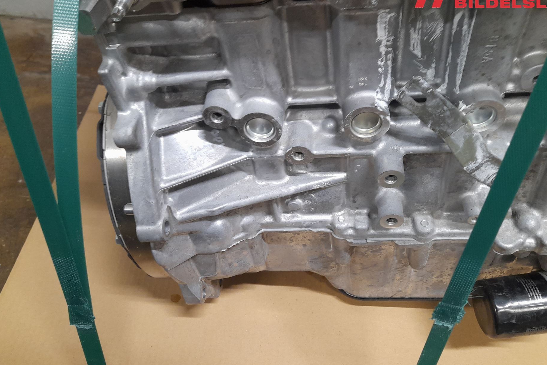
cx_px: 293
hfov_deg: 63.6
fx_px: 441
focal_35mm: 29
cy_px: 186
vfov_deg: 45.0
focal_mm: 4.6
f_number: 2
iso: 250
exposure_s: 1/50
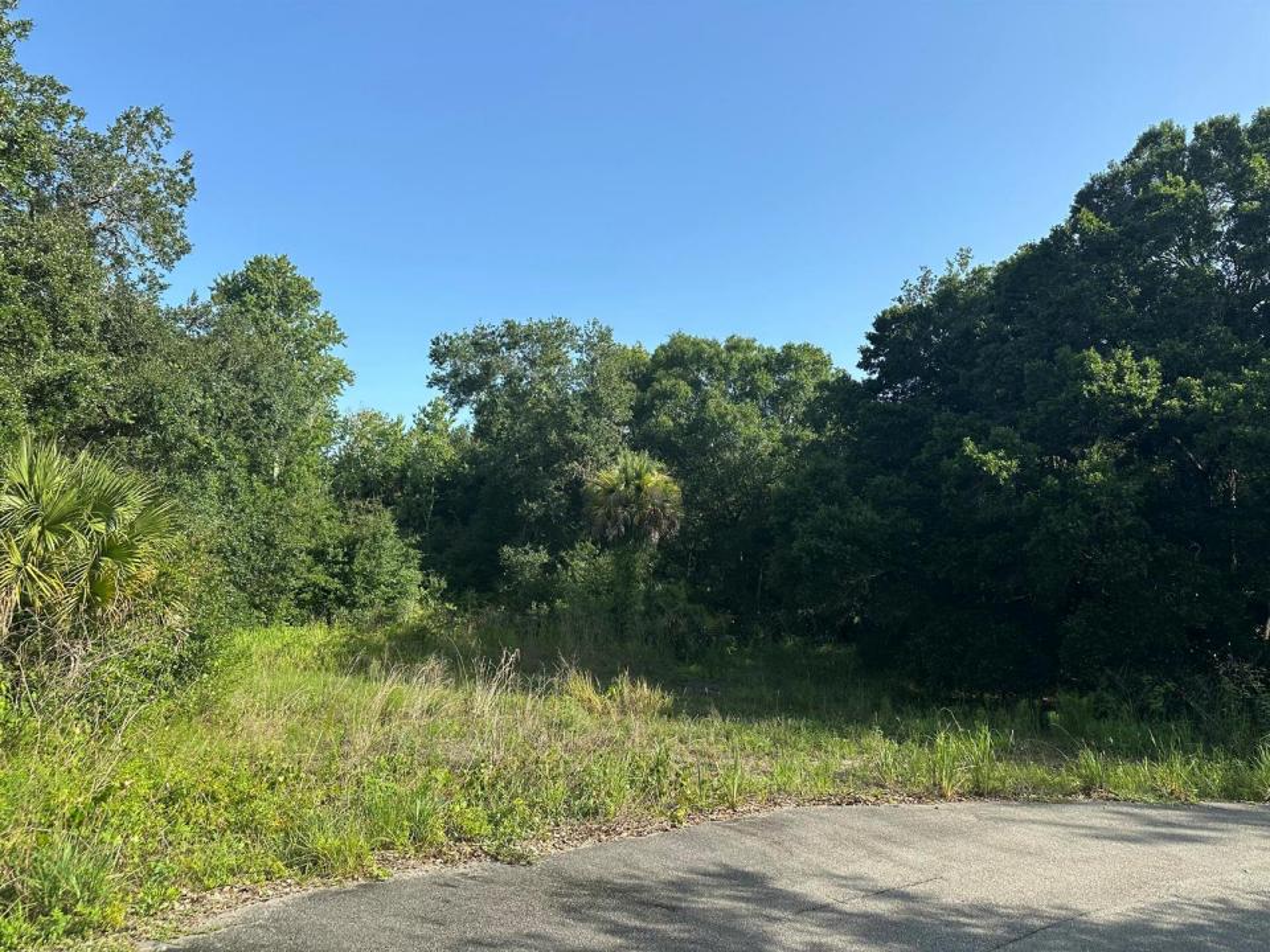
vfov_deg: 56.8
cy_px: 476
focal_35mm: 24
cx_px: 635
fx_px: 881
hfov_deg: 71.6
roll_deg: -2.3
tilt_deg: +7.2
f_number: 1.78
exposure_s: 1/2110
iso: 80
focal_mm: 6.86
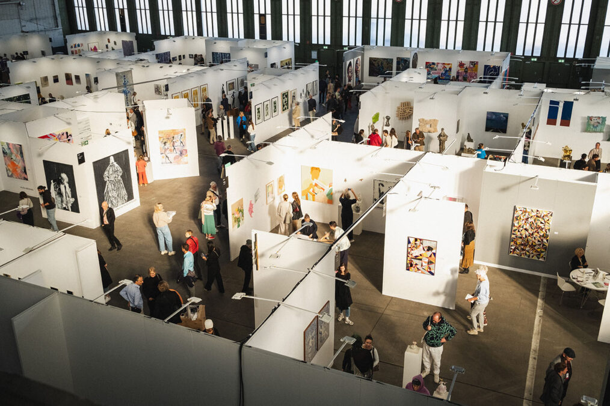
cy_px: 203
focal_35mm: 35
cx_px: 305
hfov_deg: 54.4
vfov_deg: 37.9
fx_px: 593
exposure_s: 1/250
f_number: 5.6
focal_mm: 23
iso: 800
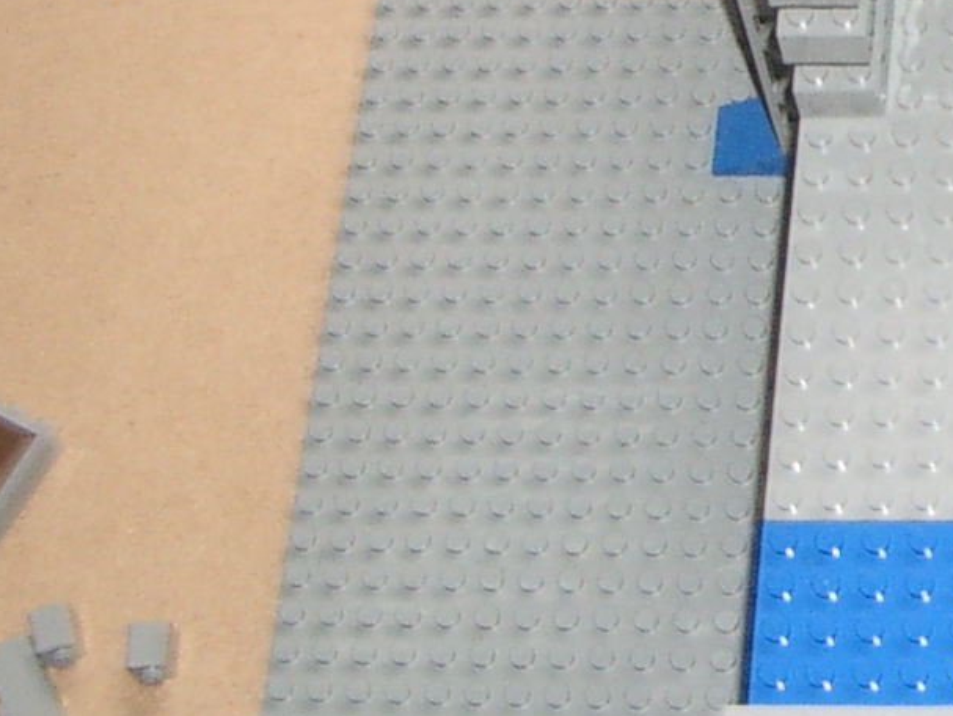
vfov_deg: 12.5
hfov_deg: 16.1
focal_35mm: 118
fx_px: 3251
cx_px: 1124
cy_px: 58
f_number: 2.6
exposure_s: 1/40
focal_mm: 5.8
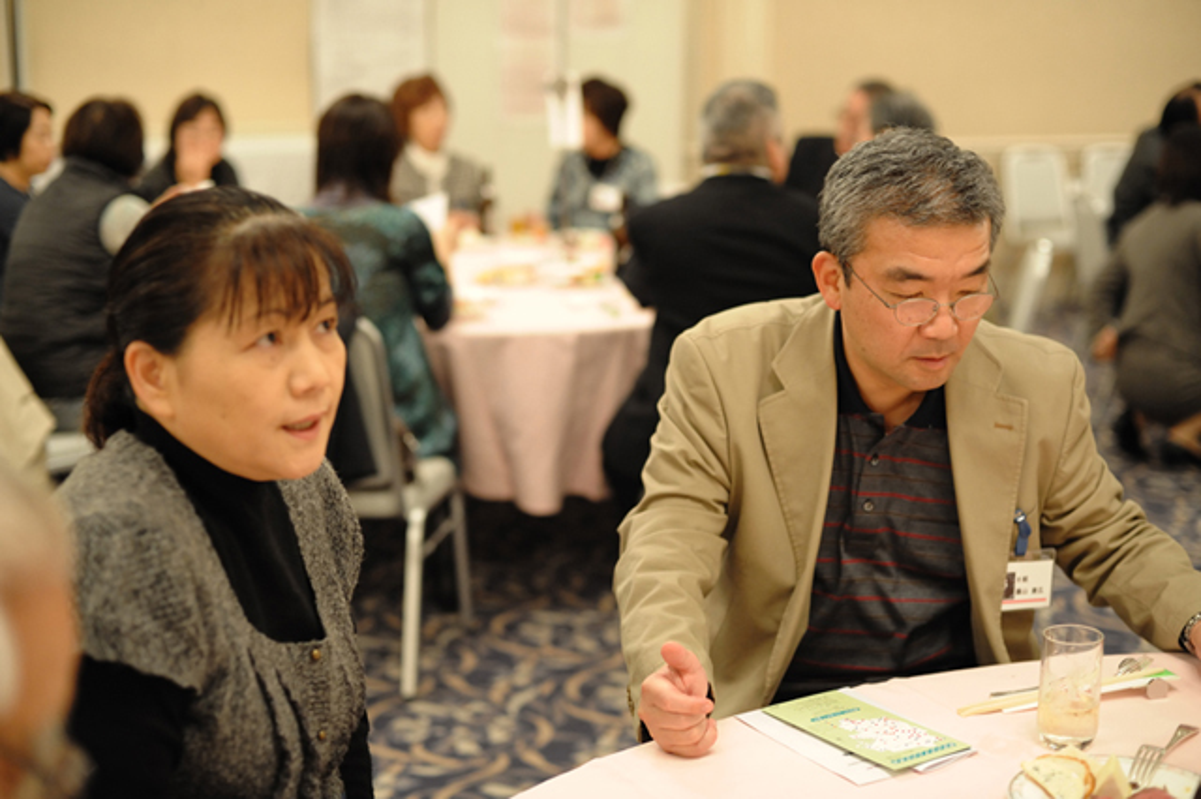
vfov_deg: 27.0
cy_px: 400
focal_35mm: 50
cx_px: 600
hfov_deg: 39.6
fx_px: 1667
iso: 2000
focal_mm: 50
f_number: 2.8
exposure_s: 1/100
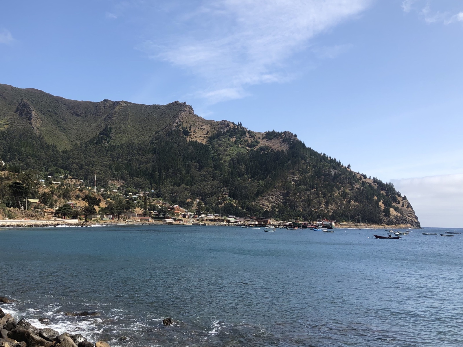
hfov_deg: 63.4
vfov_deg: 49.7
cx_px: 232
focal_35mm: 28
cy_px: 174
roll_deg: +1.6
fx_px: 375
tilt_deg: +6.8
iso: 20
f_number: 1.8
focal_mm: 4
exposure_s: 1/2208
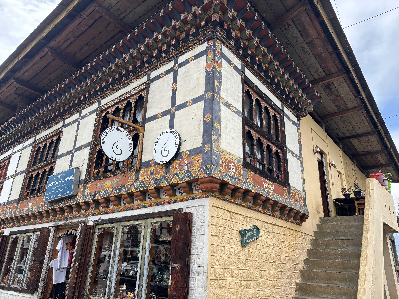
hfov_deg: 67.3
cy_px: 150
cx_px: 200
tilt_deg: +21.9
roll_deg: -2.8
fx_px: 300
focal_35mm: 26
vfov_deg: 53.1
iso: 50
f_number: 1.6
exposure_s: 1/1152
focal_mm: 5.96
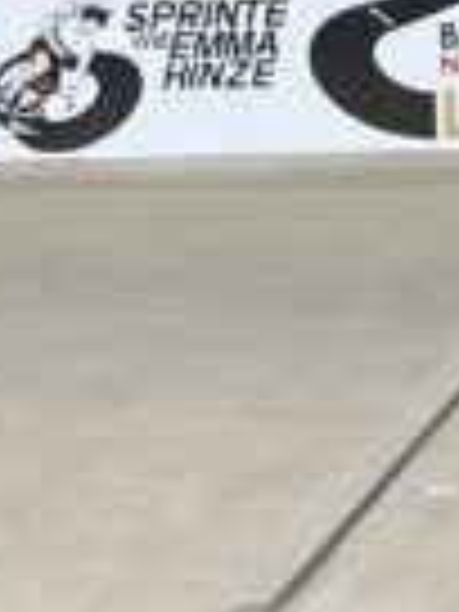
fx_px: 3465
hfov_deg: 7.6
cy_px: -176
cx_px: 436
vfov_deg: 9.9
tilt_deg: +4.1
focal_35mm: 196
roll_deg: +2.7
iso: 50
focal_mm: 5.7
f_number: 1.5
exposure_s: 1/887
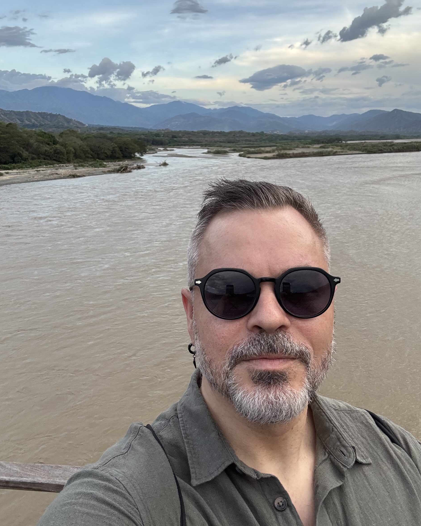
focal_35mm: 32
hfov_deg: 45.8
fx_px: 498
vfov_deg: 55.6
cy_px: 250
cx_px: 214
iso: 50
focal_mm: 2.69
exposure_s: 1/121
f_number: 1.9
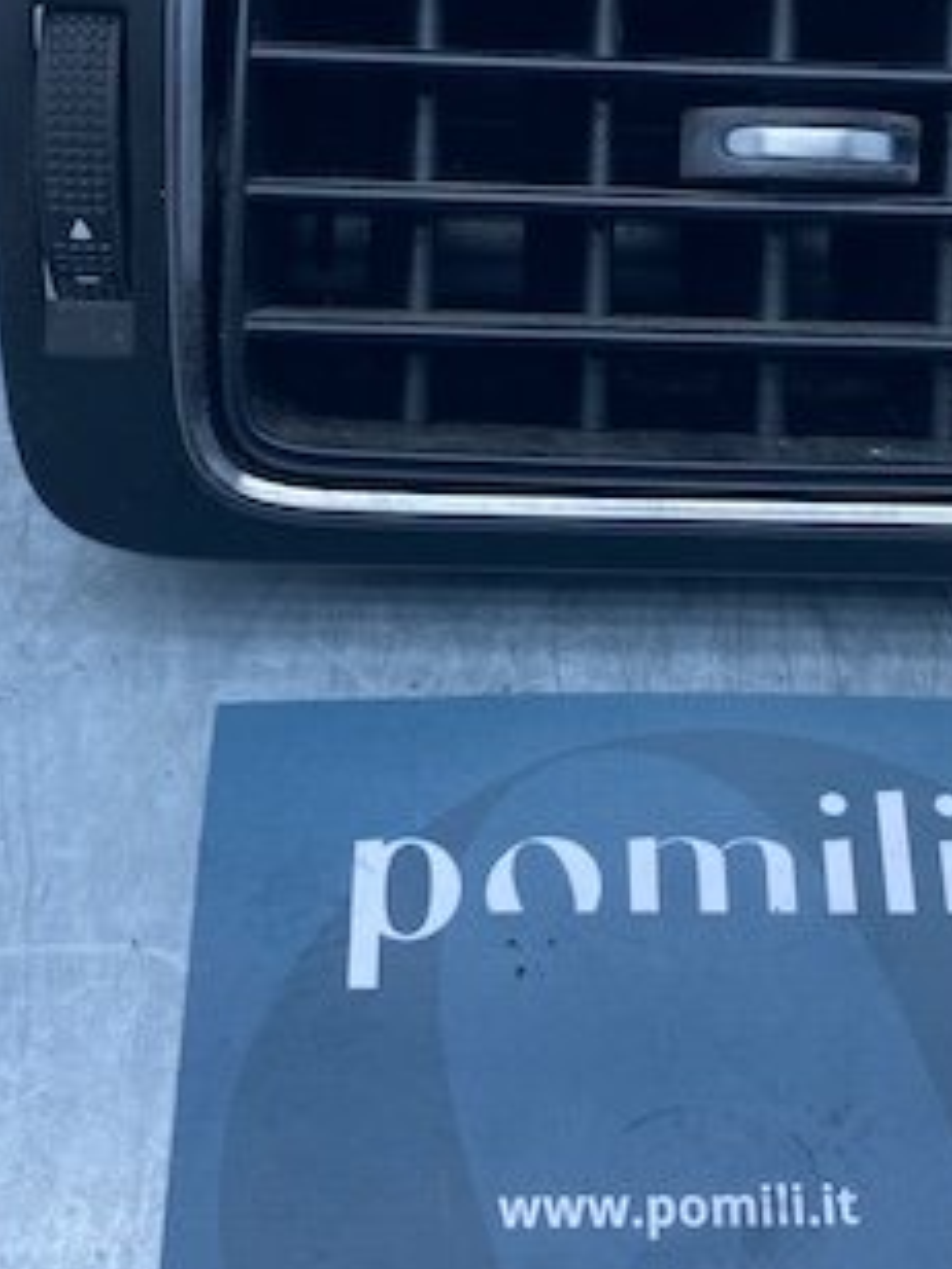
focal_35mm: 54
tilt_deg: -51.2
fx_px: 1980
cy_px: 280
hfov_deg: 26.9
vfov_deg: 34.6
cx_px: 614
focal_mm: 4.25
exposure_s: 1/539
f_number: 1.8
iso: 32
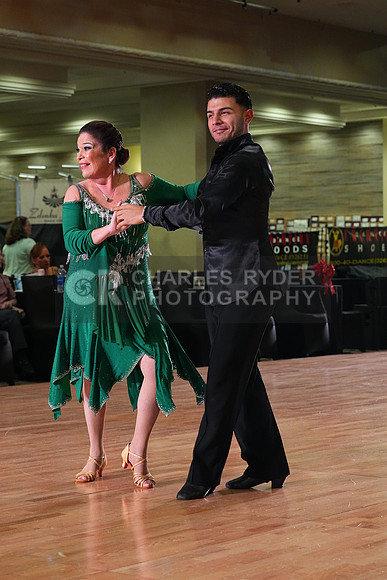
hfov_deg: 15.5
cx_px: 194
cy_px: 290
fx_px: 1418
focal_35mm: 88
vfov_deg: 23.1
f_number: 5.6
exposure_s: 1/320
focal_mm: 88
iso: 5000
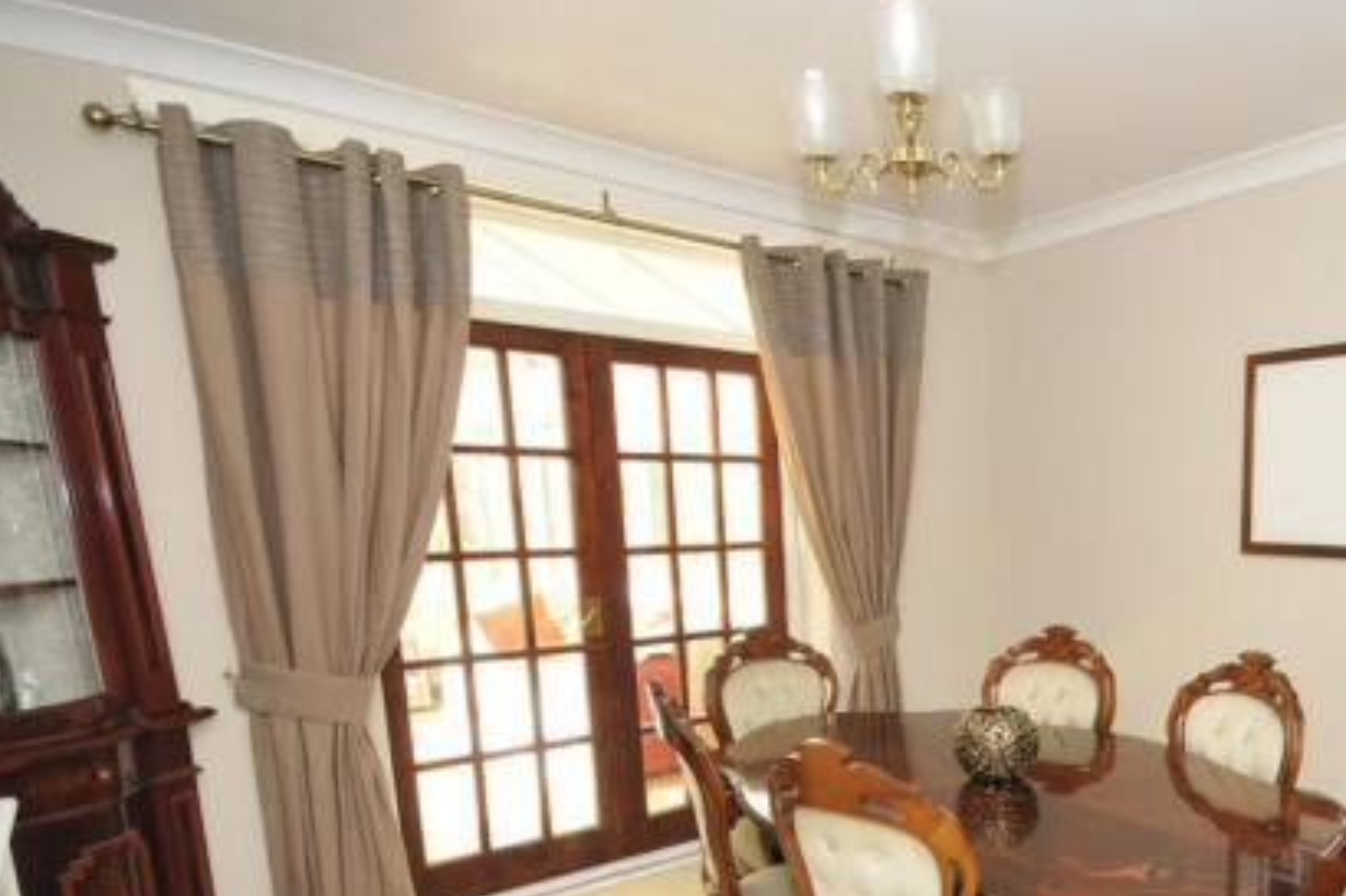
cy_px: 653
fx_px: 897
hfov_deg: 68.9
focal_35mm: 24
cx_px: 1011
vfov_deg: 51.2
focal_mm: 10
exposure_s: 1/60
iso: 800
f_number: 7.1
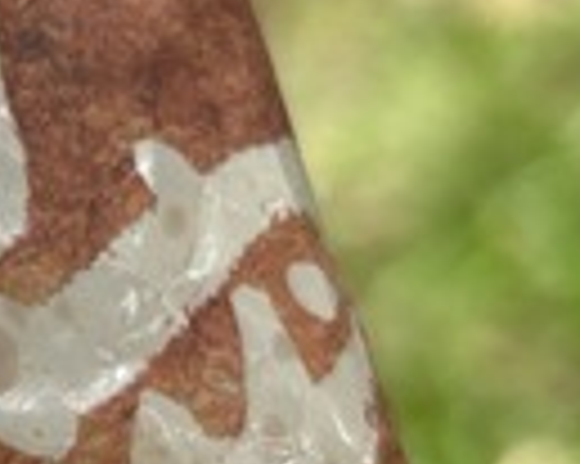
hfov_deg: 11.8
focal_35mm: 154
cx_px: -387
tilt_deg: -25.1
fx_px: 2642
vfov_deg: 10.0
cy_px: 182
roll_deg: +2.2
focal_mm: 5.7
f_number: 1.5
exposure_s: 1/127
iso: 32
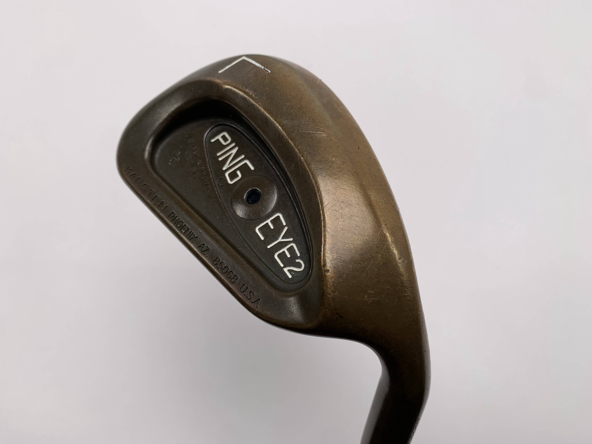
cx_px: 296
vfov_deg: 53.1
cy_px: 222
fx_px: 445
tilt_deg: -63.0
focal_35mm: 26
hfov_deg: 67.3
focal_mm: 4.25
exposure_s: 1/272
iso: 25
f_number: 1.8
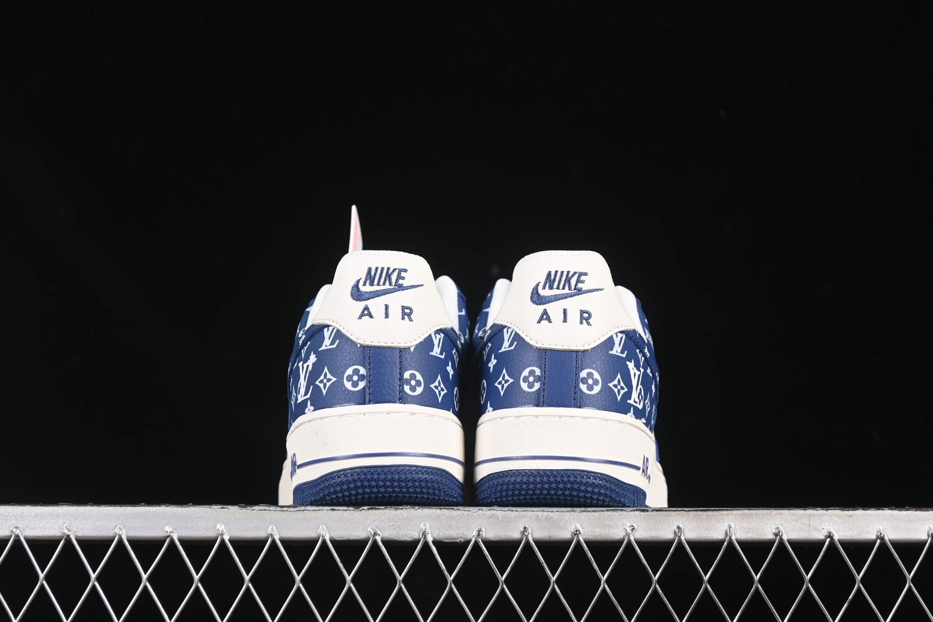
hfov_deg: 27.0
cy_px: 311
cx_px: 466
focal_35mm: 75
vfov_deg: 18.2
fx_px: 1944
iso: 160
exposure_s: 1/60
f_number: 6.3
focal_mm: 50
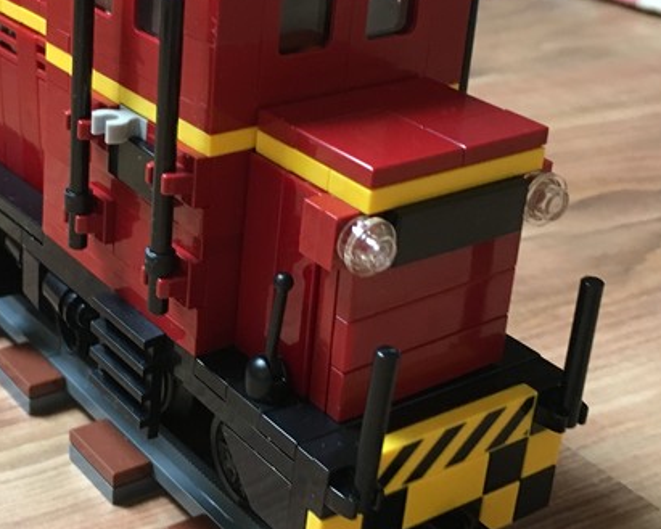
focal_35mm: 62
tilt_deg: -21.7
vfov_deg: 24.4
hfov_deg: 29.7
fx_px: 1213
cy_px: 158
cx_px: 122
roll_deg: -0.5
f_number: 2.2
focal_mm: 4.15
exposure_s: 1/33
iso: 200
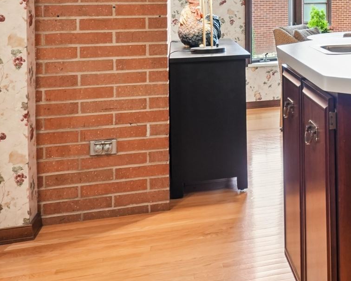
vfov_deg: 23.7
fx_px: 634
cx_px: 513
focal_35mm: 61
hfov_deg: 24.7
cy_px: -13
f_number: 10
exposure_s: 1/10
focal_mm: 16
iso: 800
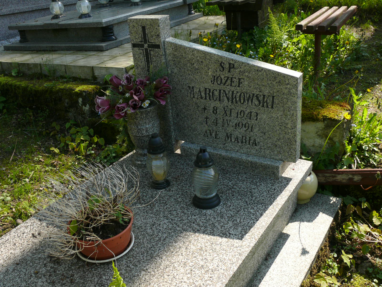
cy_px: 144
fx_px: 386
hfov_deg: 52.6
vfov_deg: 40.7
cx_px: 191
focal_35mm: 35
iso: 100
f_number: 5
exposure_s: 1/250
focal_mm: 7.4
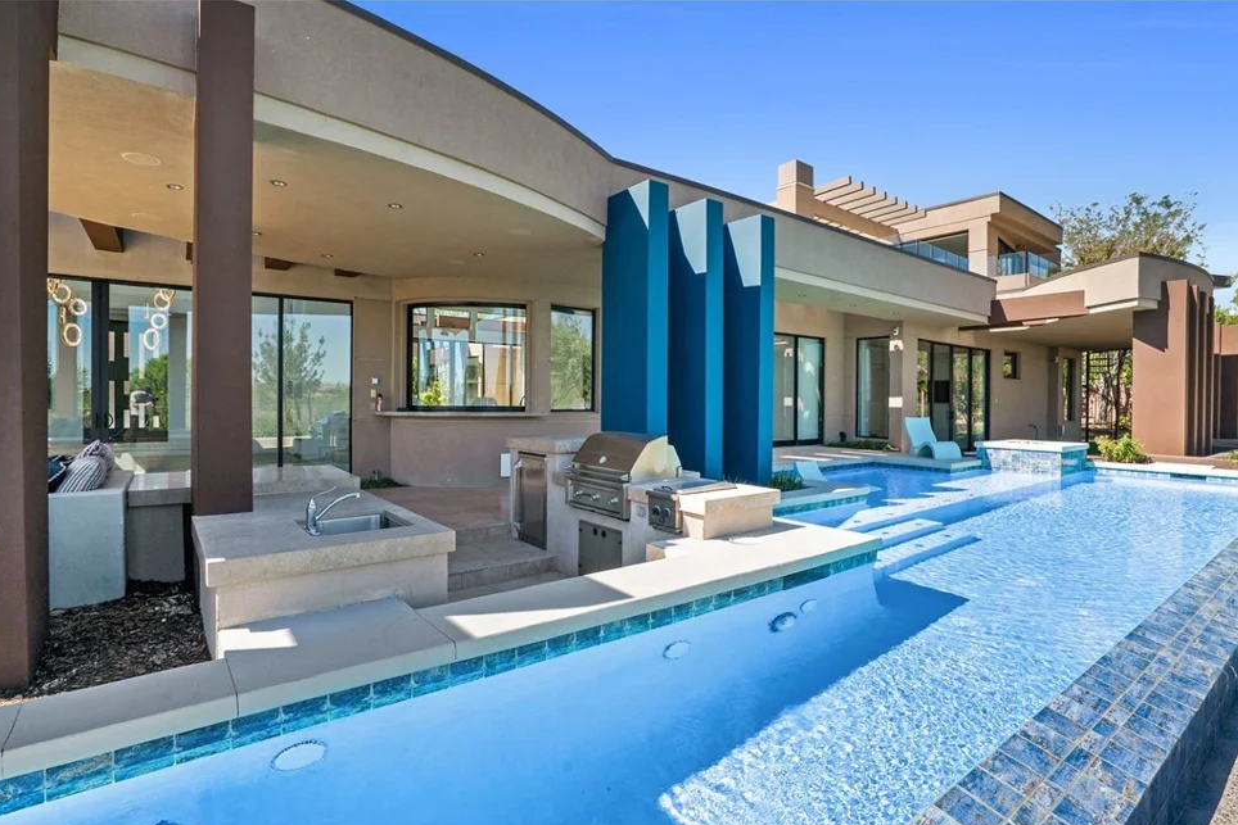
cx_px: 642
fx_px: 585
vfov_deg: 70.4
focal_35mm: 17
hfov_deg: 93.2
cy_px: 437
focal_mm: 16
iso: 500
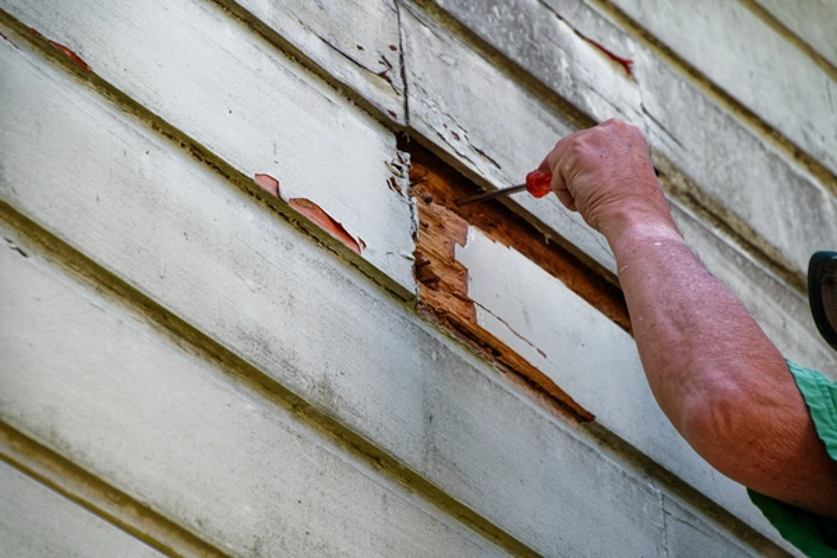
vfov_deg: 7.2
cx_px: 418
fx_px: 4417
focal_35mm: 190
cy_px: 279
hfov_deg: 10.8
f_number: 8
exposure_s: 1/320
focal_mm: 190
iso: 400
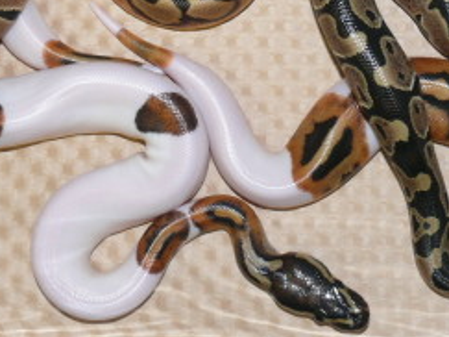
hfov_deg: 19.4
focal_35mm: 101
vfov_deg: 14.3
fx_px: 1309
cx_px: 294
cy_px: -36
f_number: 2.8
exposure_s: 1/30
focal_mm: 7.4
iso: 100
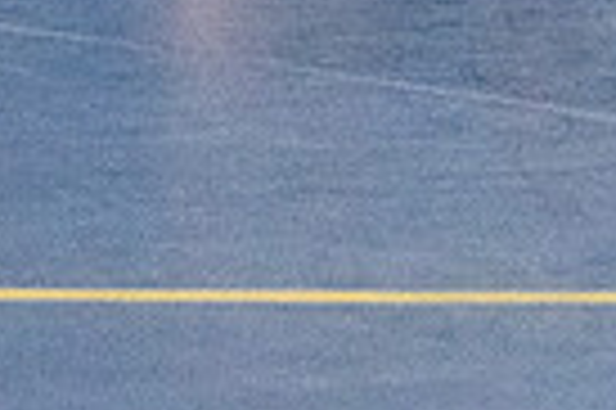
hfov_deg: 3.1
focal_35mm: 666
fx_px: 11382
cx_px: 423
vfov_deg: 2.1
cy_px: -424
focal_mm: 105
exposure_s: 1/1250
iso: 8000
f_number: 4.5
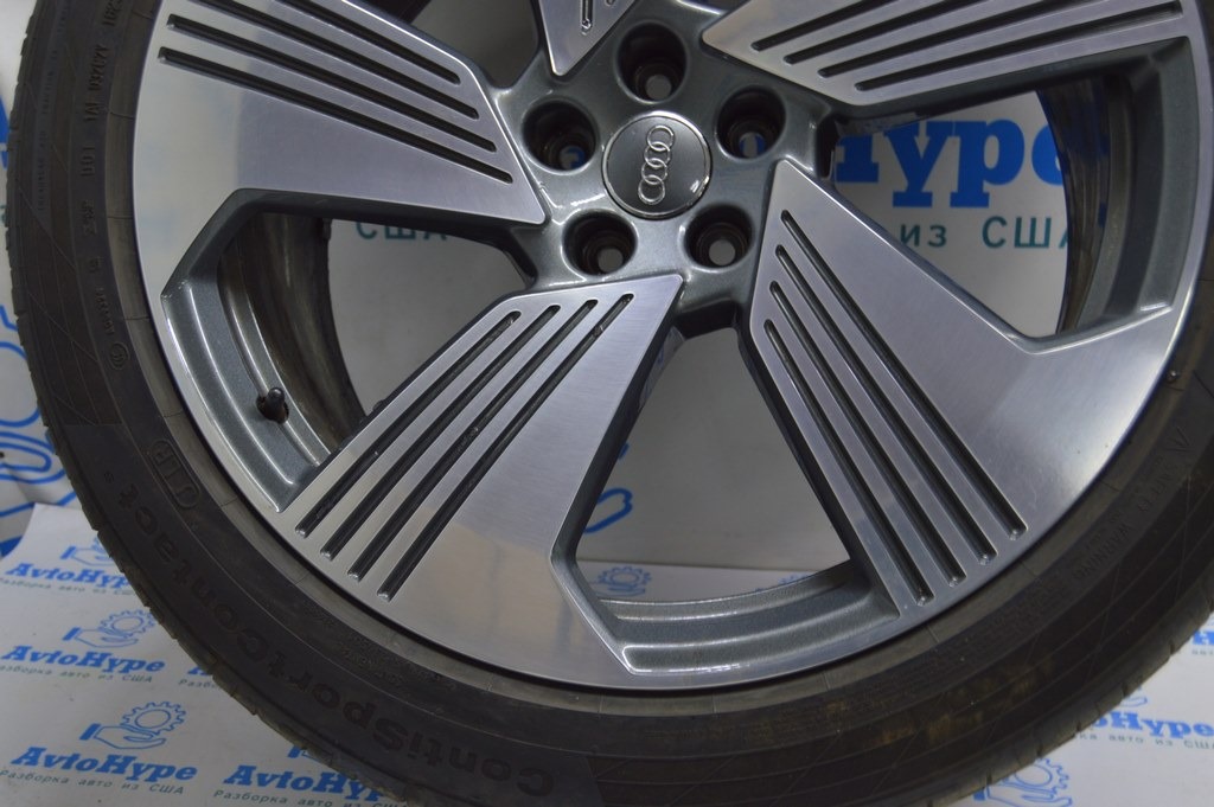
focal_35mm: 39
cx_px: 607
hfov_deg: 49.6
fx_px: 1314
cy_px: 404
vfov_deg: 34.2
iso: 400
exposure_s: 1/20
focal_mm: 26
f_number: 5.6
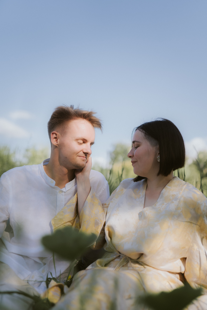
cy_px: 155
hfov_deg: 37.9
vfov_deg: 54.4
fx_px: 302
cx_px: 104
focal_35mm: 35
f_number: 1.6
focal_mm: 35
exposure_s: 1/3200
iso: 160
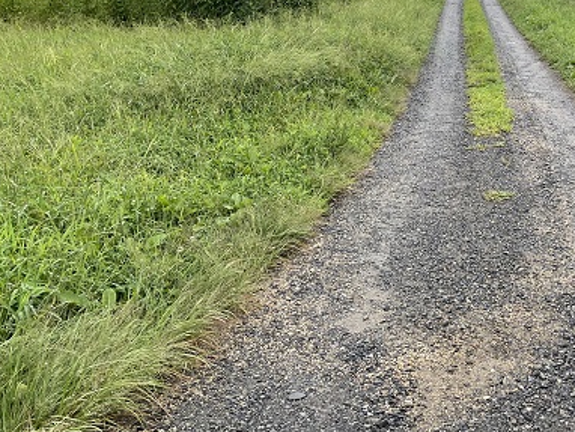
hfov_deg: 37.7
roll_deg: -0.2
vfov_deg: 29.6
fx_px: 814
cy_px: 172
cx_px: 449
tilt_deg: -16.6
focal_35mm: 49
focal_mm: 5.1
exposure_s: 1/561
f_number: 1.6
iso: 32
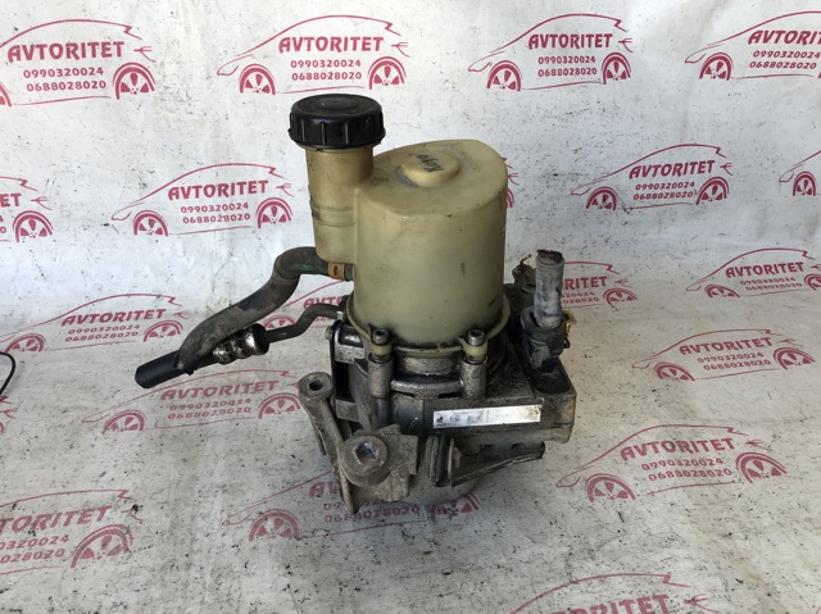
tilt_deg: -30.7
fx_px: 664
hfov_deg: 63.5
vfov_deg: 49.7
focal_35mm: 28
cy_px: 307
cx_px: 410
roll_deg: -1.1
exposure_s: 1/120
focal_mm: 4
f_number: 1.8
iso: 25
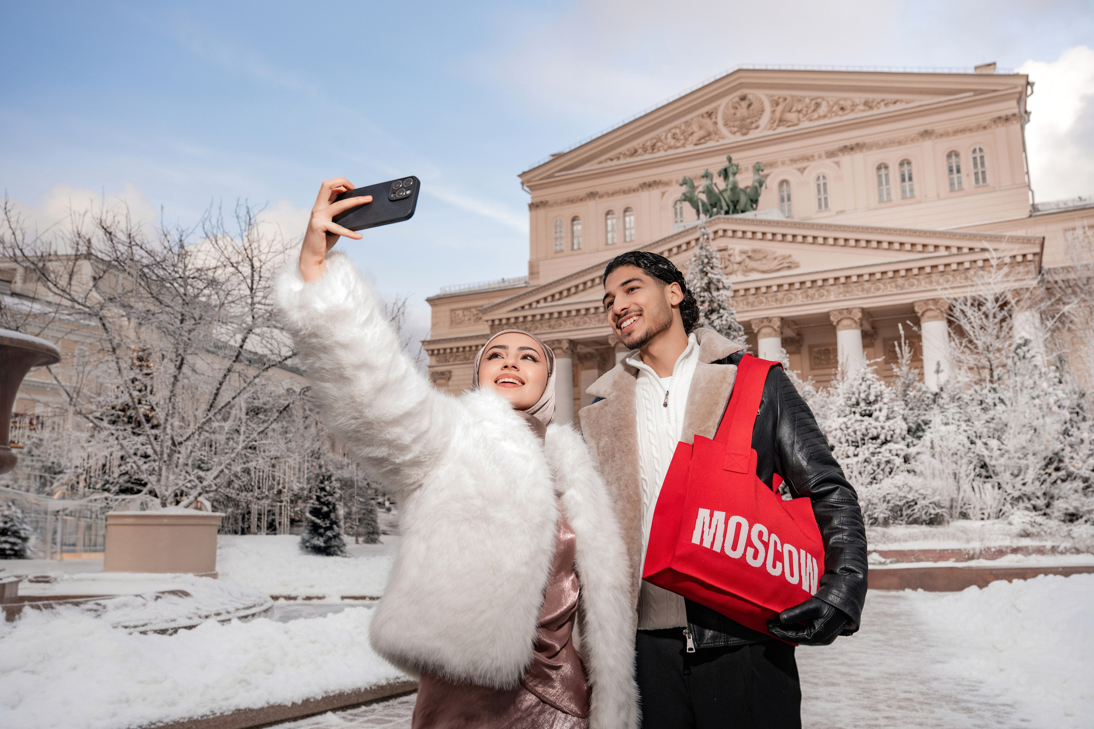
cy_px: 364
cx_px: 547
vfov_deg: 44.3
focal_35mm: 30
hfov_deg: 62.8
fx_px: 896
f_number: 5
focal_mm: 29.5
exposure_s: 1/200
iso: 50
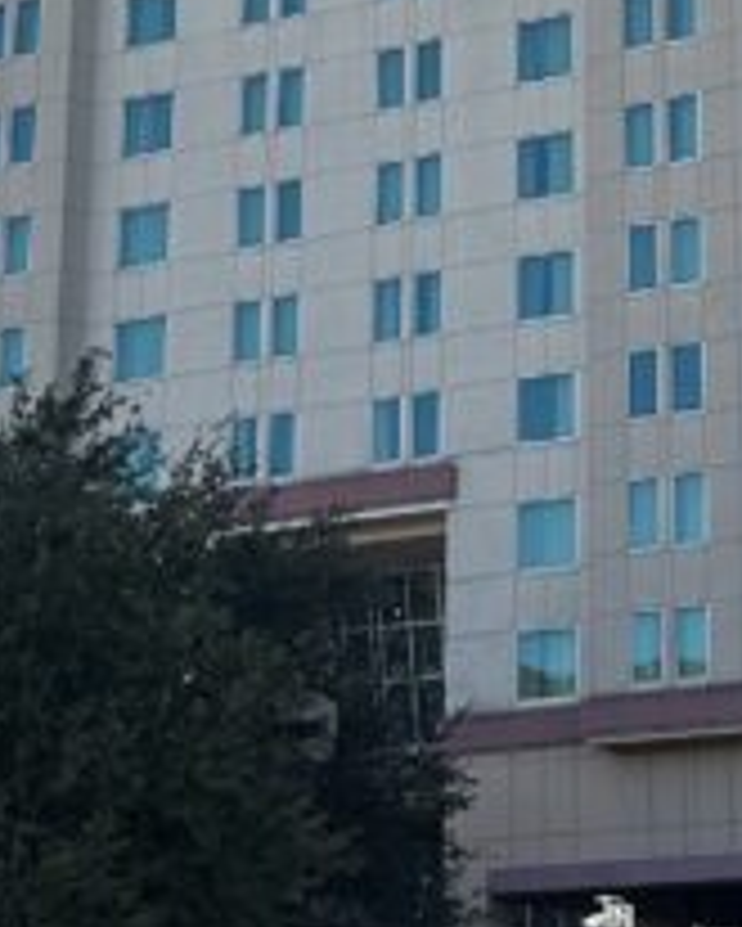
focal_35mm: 126
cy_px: 90
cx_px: 616
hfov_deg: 12.2
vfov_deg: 15.1
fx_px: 3456
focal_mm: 5.7
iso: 50
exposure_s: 1/2353
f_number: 1.5
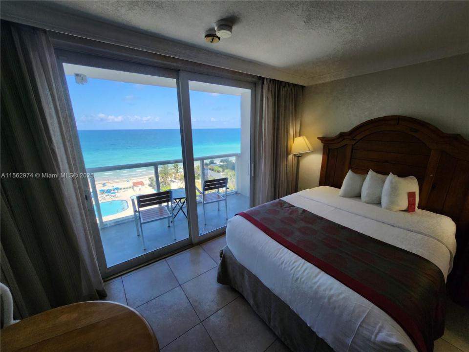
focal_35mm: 13
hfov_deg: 106.2
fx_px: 176
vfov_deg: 89.9
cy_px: 176
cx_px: 234
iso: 32
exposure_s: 1/156
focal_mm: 1.74
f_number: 2.2
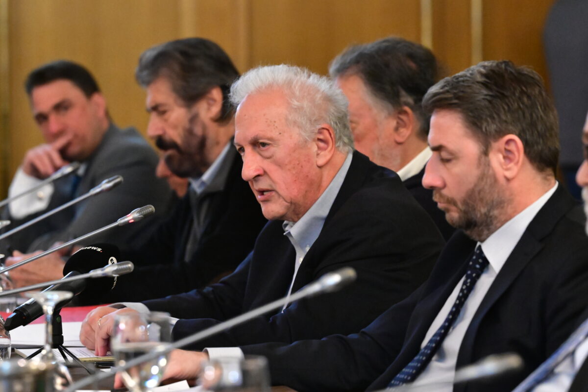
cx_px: 294
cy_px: 196
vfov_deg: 7.3
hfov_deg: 11.0
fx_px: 3054
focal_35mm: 187
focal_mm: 125
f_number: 3.5
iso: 8000
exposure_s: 1/320
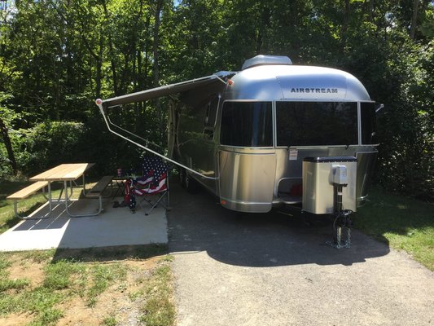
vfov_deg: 45.5
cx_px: 217
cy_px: 163
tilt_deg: -9.4
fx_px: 389
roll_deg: -1.9
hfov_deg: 58.3
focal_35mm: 31
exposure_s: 1/631
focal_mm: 3.3
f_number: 2.4
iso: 25
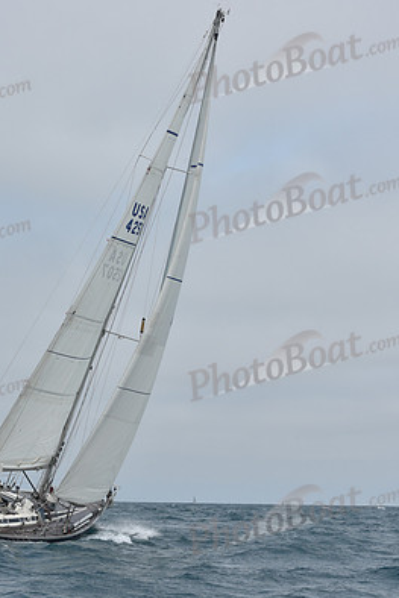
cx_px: 110
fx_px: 1711
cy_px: 305
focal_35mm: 103
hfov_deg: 13.3
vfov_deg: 19.8
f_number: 10
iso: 250
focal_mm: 70
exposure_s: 1/800
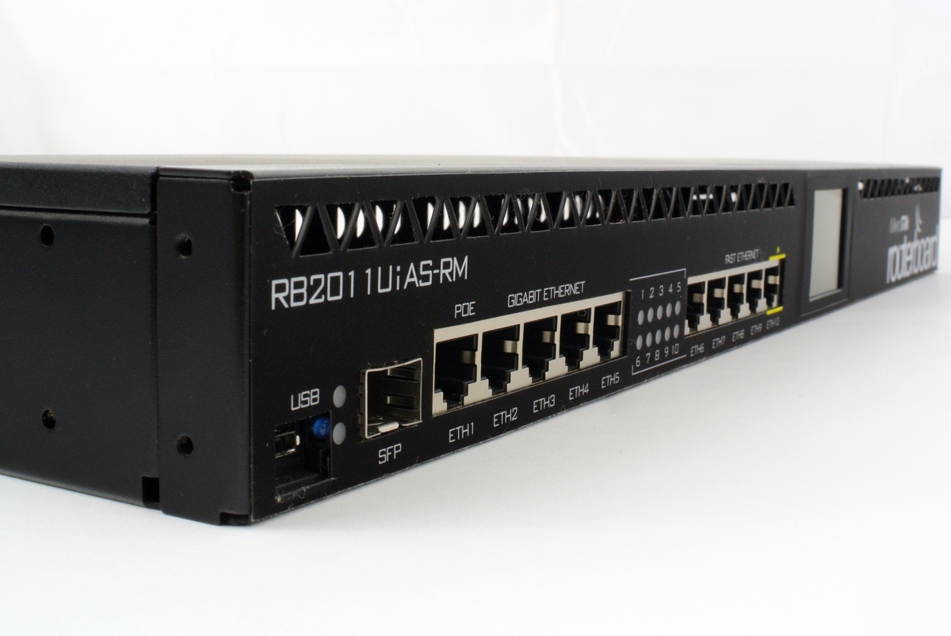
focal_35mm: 49
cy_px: 318
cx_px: 476
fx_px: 1296
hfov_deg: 40.3
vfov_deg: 27.6
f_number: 16
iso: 400
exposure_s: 1.3
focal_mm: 18.5
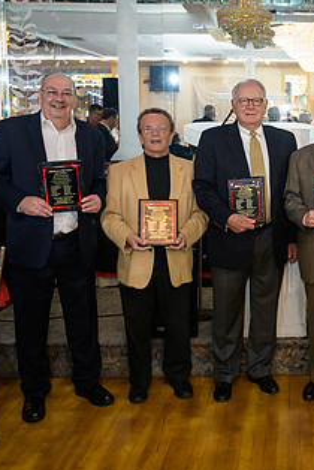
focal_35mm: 48
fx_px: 627
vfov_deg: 40.9
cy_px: 194
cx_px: 339
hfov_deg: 26.1
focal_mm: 26
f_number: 3.2
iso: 1000
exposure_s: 1/125
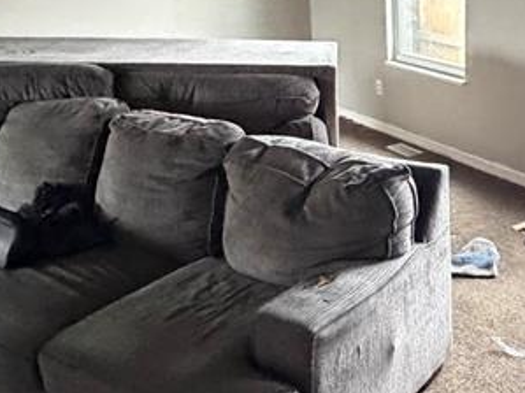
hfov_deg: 36.8
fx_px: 728
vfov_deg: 30.2
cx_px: 486
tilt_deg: -20.4
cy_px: 155
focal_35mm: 48
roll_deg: -1.2
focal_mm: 2.22
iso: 1250
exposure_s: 1/60
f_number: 2.2
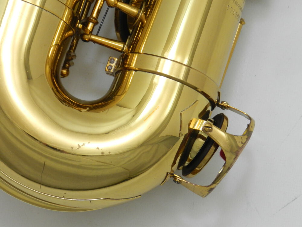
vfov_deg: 6.2
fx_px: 2085
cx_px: 151
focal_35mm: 239
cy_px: 114
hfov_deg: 8.3
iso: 400
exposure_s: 1/50
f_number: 5.1
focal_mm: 42.4
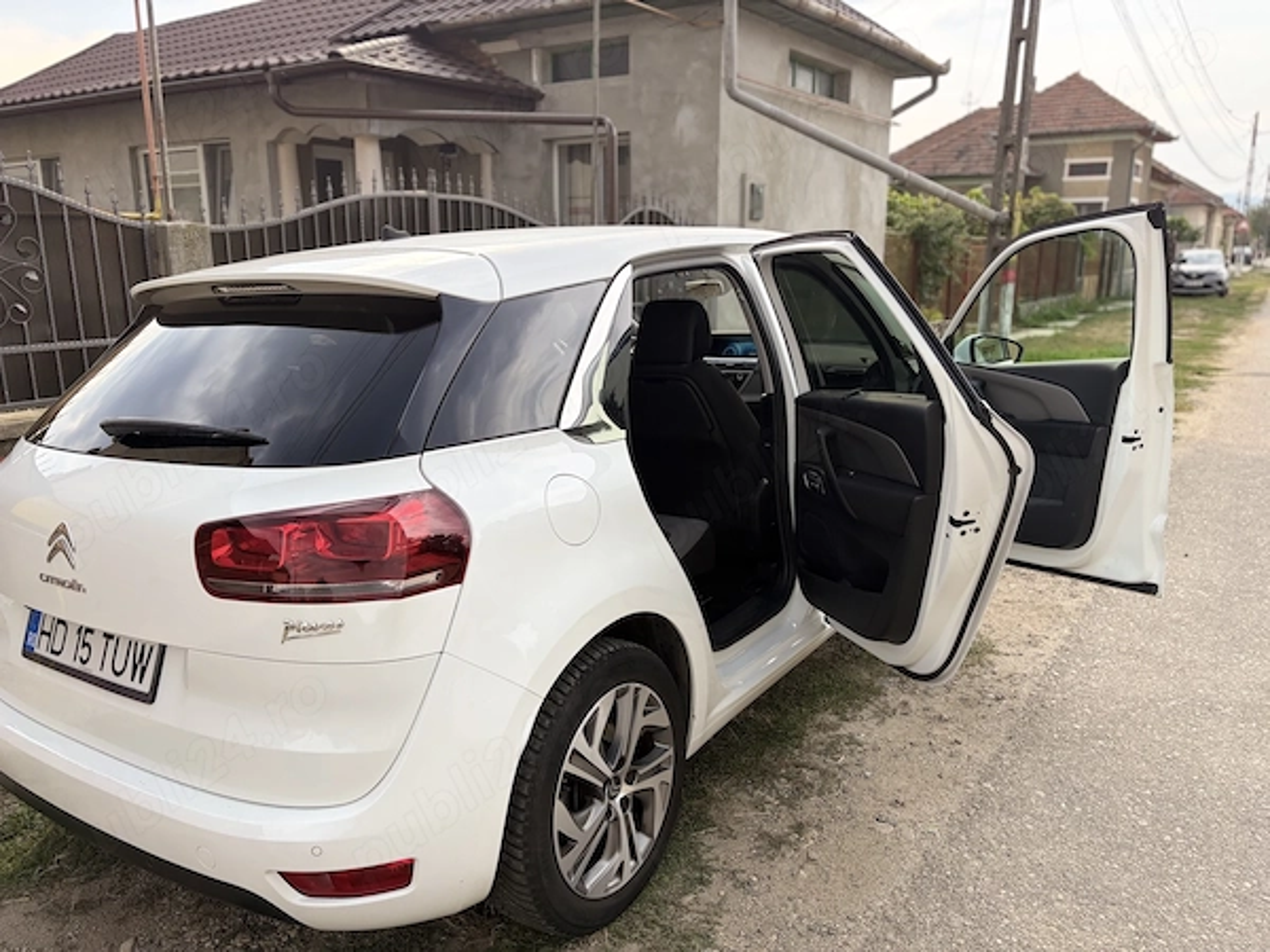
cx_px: 635
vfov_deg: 53.1
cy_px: 476
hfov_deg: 67.3
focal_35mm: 26
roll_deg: +0.3
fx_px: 954
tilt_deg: -11.3
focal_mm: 5.96
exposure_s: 1/290
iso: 40
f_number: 1.6
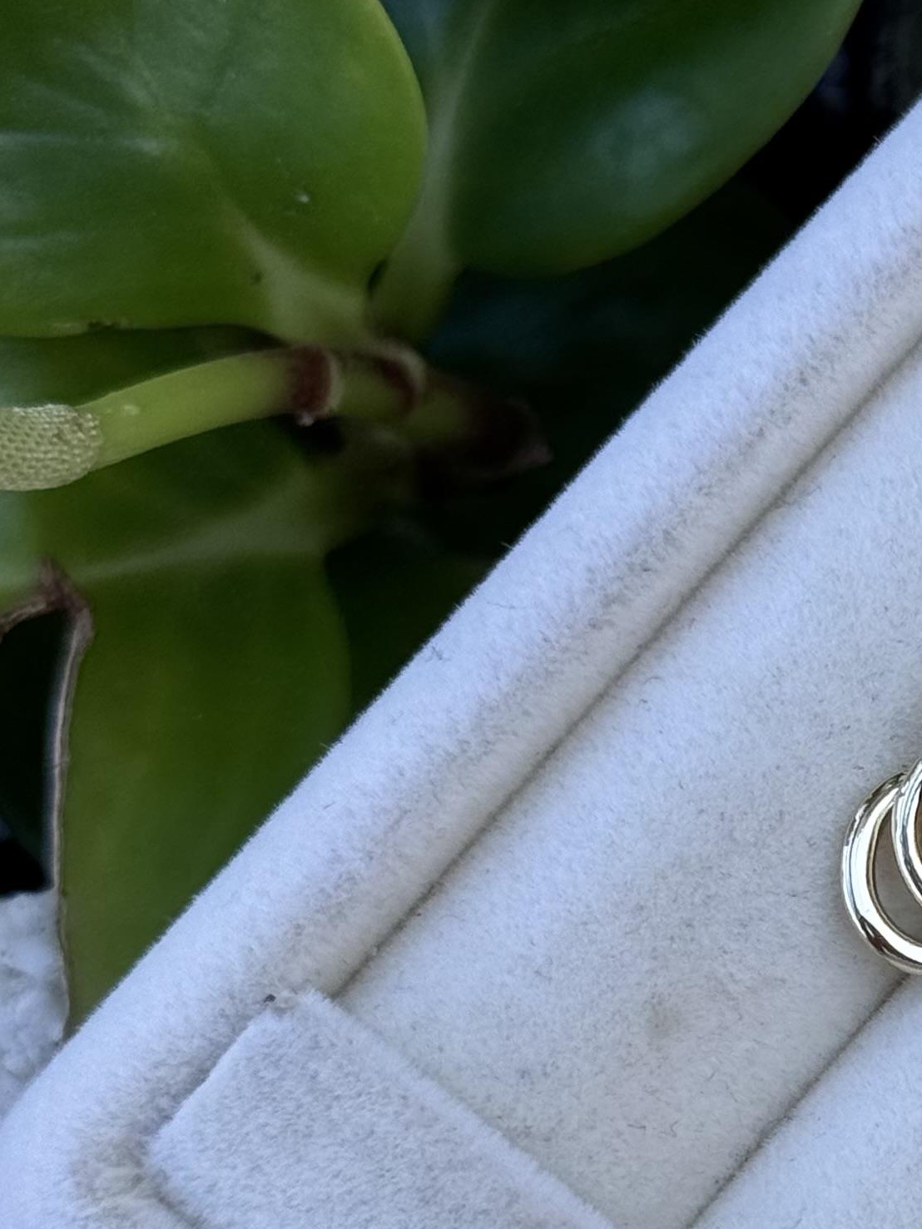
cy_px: 923
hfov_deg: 11.0
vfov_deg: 15.0
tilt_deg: -74.3
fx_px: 4652
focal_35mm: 131
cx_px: 1217
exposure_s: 1/651
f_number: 1.78
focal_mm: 6.76
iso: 64
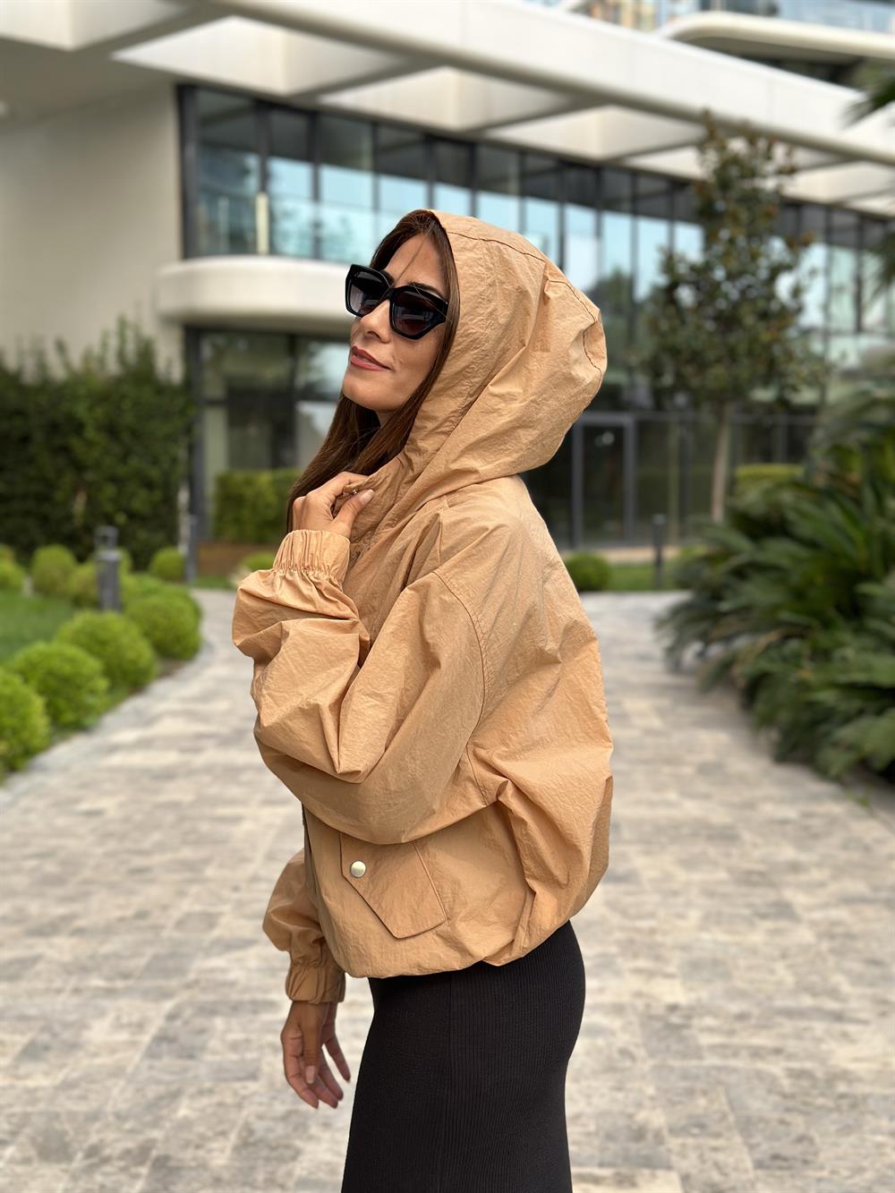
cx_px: 448
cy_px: 596
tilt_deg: -4.3
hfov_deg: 30.3
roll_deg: +0.2
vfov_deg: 39.7
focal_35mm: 48
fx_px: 1654
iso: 80
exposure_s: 1/139
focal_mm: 6.86
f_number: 1.78
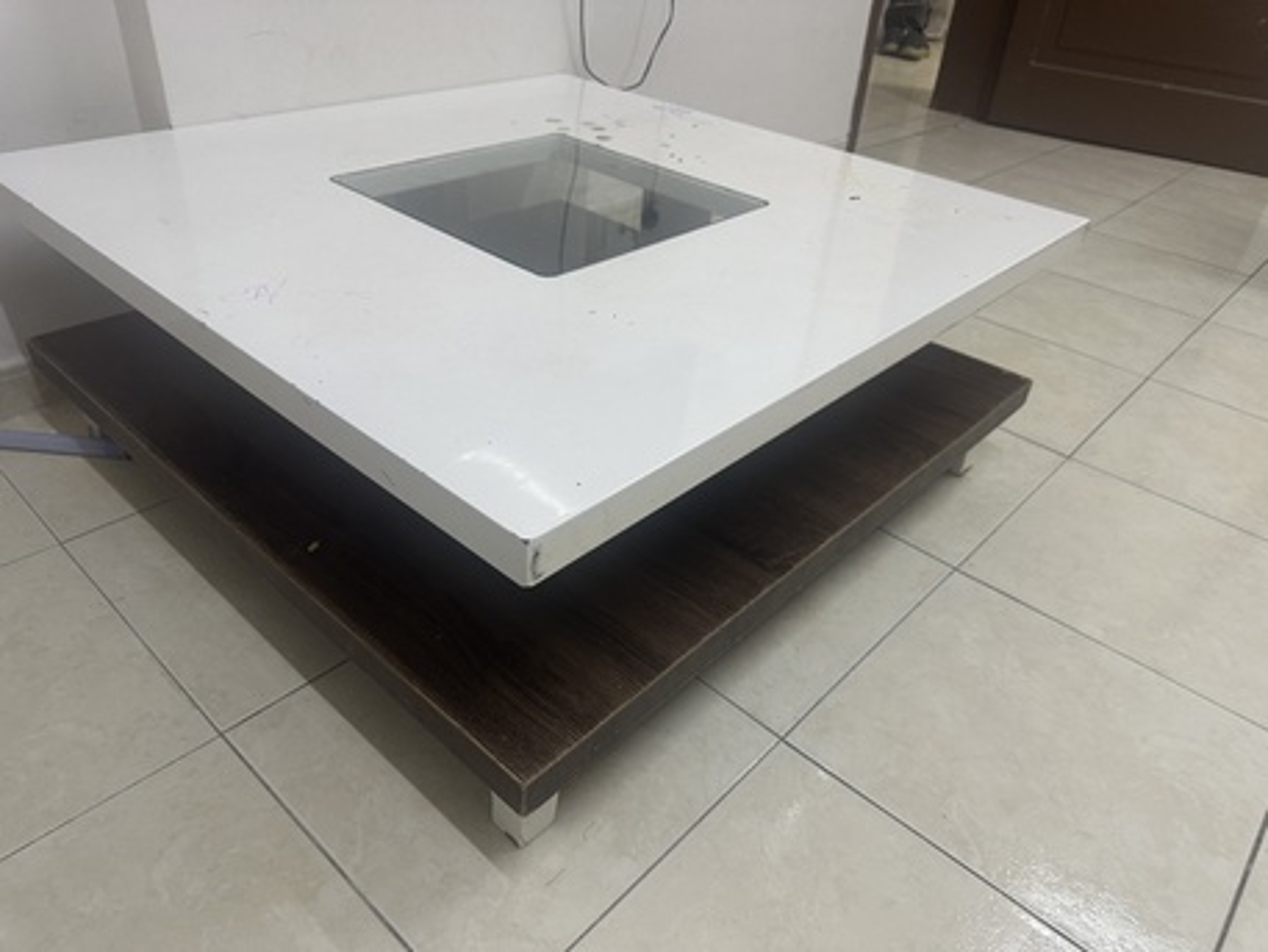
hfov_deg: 71.6
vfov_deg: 56.8
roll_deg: -4.1
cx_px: 634
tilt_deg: -35.4
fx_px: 879
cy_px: 476
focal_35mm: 24
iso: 250
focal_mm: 6.86
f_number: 1.78
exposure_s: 1/60
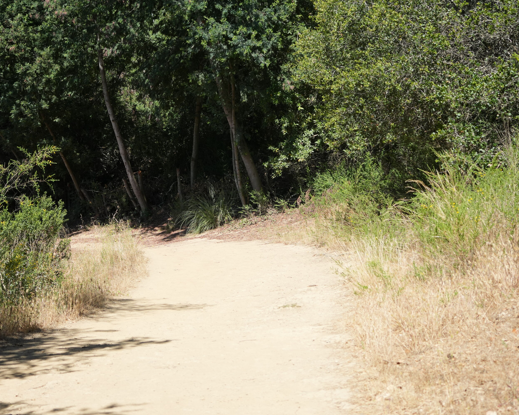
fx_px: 1244
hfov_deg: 23.6
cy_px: 139
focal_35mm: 81
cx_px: 236
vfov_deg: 18.9
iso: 500
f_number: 4.5
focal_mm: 50
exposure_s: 1/1600
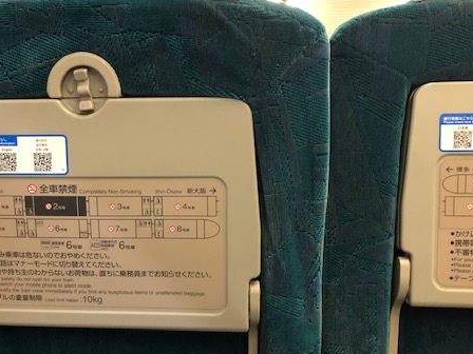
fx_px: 547
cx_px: 174
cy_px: 201
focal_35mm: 40
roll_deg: +0.4
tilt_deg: -5.9
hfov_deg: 46.3
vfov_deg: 35.9
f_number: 1.8
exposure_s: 1/7
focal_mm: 3.99
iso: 100
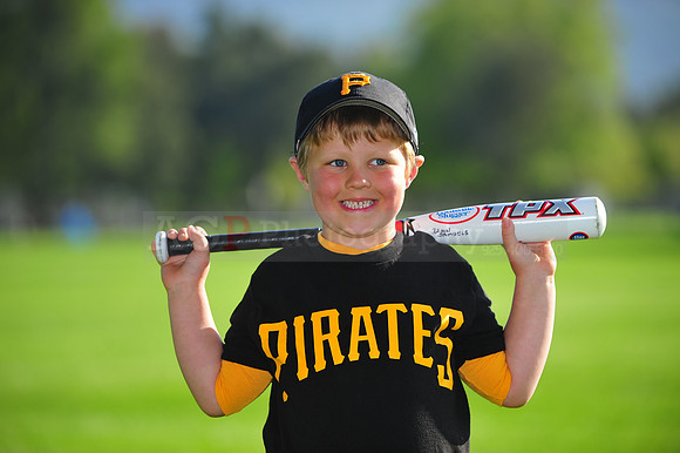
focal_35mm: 175
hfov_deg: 11.8
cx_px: 340
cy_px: 226
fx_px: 3304
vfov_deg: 7.8
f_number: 4
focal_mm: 175
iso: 200
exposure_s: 1/1000
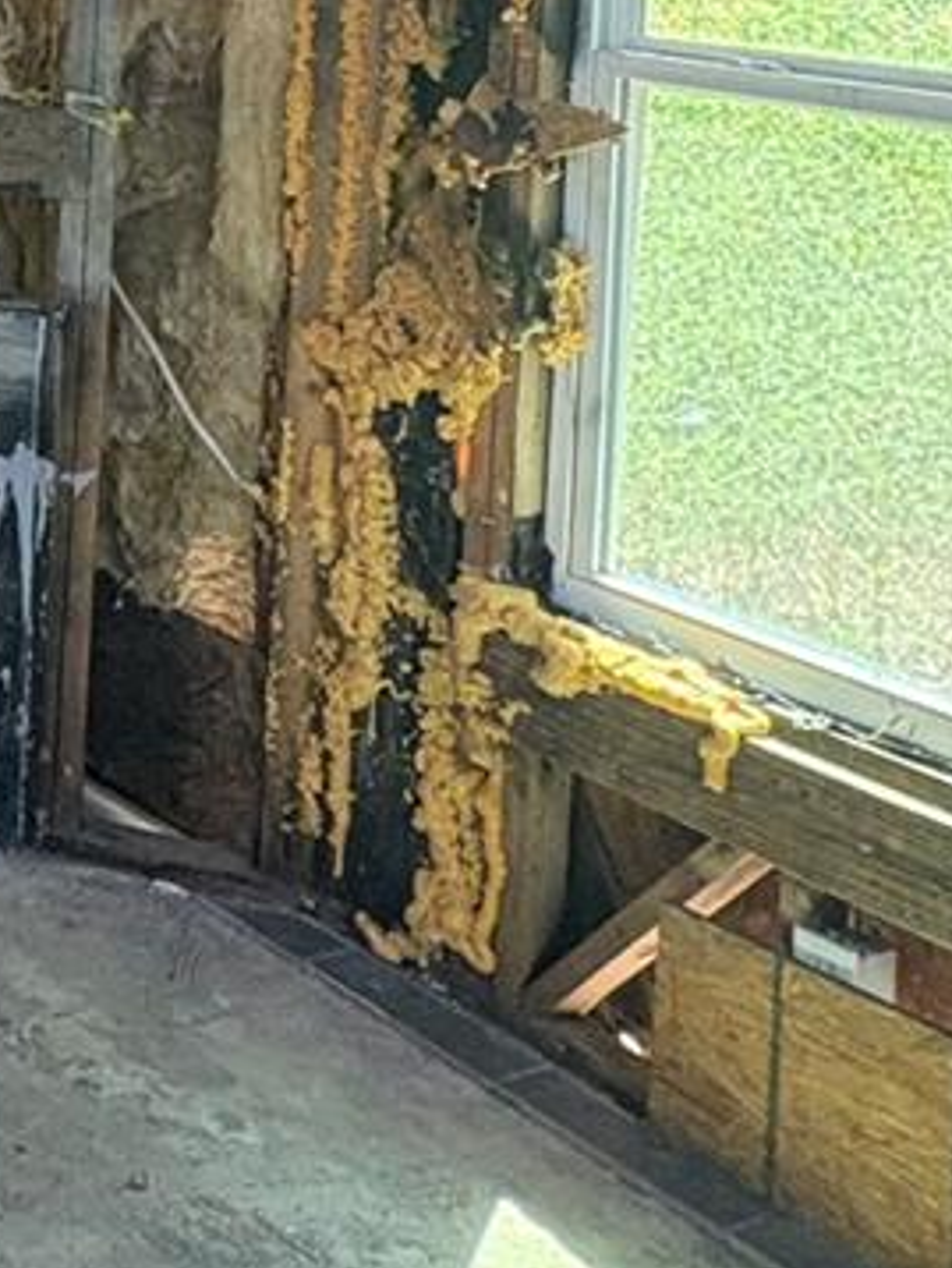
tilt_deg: +0.0
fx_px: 2198
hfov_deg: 19.4
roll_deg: -2.3
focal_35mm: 60
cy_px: -177
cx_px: -676
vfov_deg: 28.7
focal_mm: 2.22
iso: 320
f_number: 2.2
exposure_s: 1/60
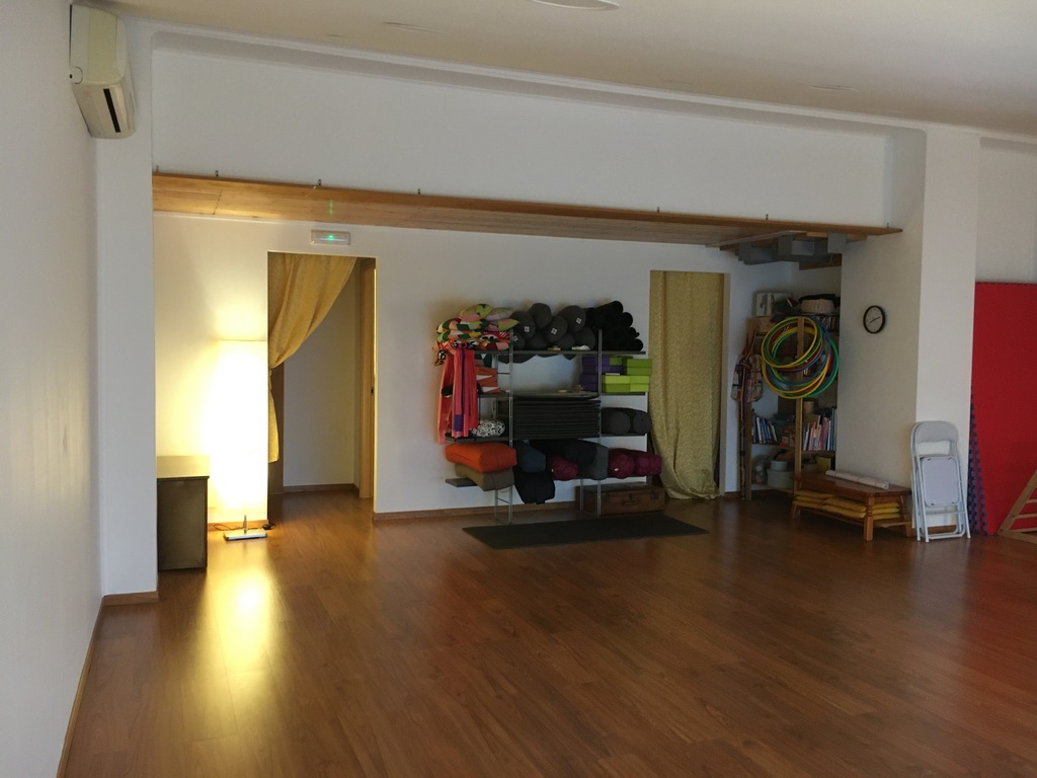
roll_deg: -1.8
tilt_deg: -3.0
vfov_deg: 48.2
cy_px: 389
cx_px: 518
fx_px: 869
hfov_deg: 61.7
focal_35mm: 29
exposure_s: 1/17
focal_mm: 4.15
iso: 200
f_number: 2.2
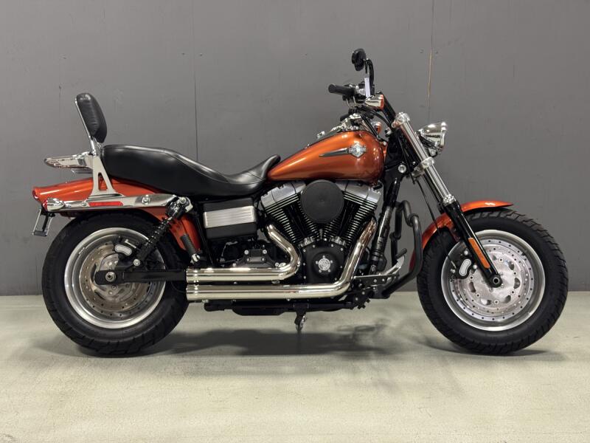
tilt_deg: -11.6
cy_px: 222
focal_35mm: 48
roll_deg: +0.1
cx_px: 295
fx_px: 818
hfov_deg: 39.7
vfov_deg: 30.3
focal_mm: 6.76
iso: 250
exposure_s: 1/60
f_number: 1.78
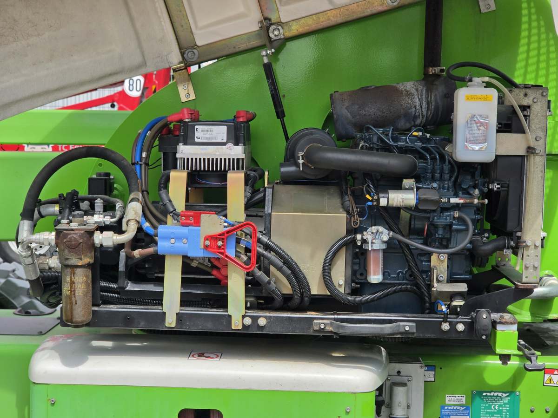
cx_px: 279
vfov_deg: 21.3
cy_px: 209
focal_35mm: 69
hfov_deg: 28.2
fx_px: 1112
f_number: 2.4
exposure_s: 1/594
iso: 25
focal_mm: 7
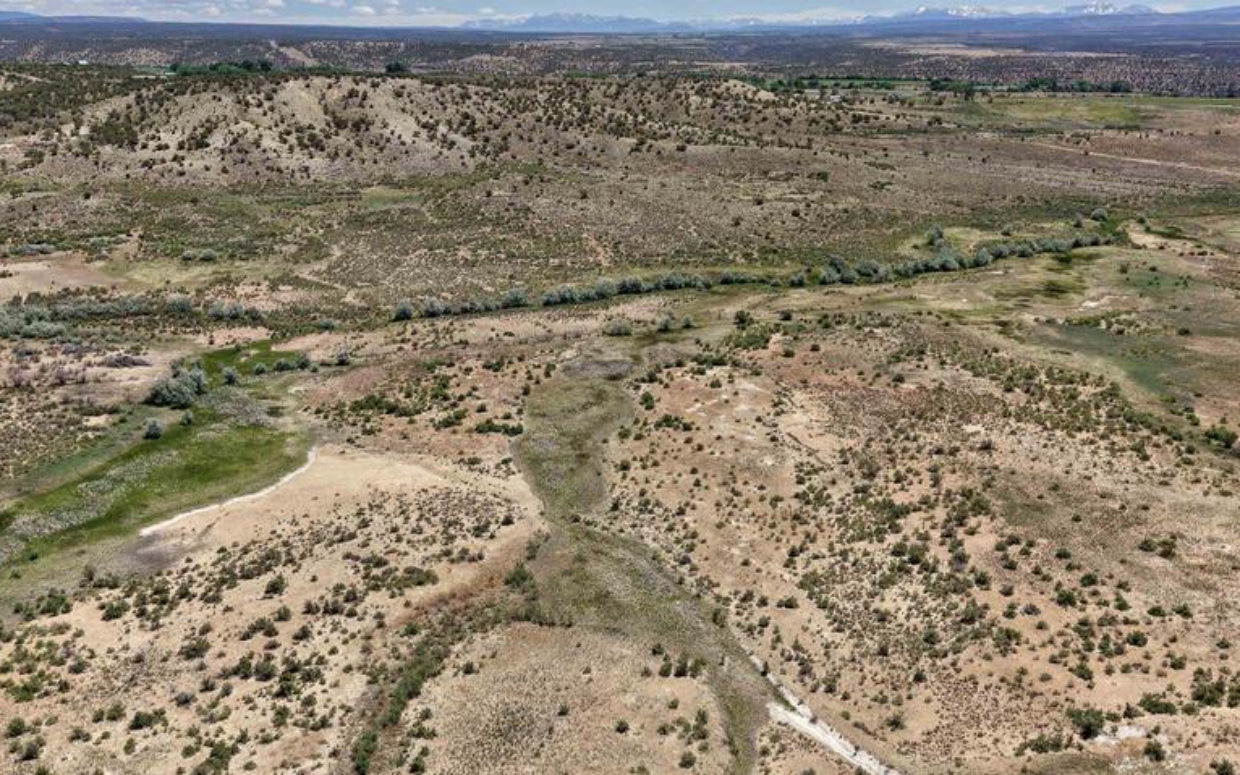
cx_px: 579
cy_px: 207
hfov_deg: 56.6
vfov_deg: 36.5
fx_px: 1149
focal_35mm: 34
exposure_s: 1/3200
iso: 100
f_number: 1.8
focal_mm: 8.67
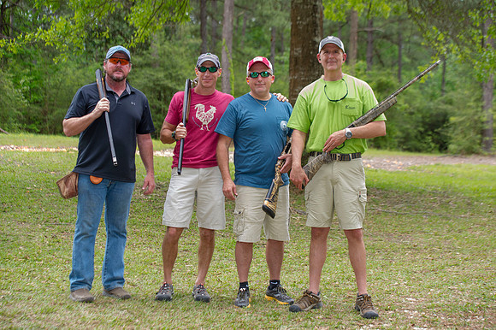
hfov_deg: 28.9
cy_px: 165
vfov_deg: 19.4
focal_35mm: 70
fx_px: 964
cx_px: 248
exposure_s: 1/60
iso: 200
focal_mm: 70
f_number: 4.5
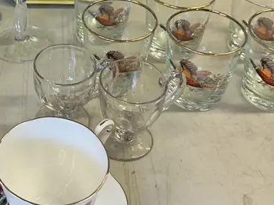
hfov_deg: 27.6
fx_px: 546
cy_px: 19
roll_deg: +0.1
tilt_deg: -33.3
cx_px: 53
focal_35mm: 69
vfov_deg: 20.8
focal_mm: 6.86
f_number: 1.78
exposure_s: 1/100
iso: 100
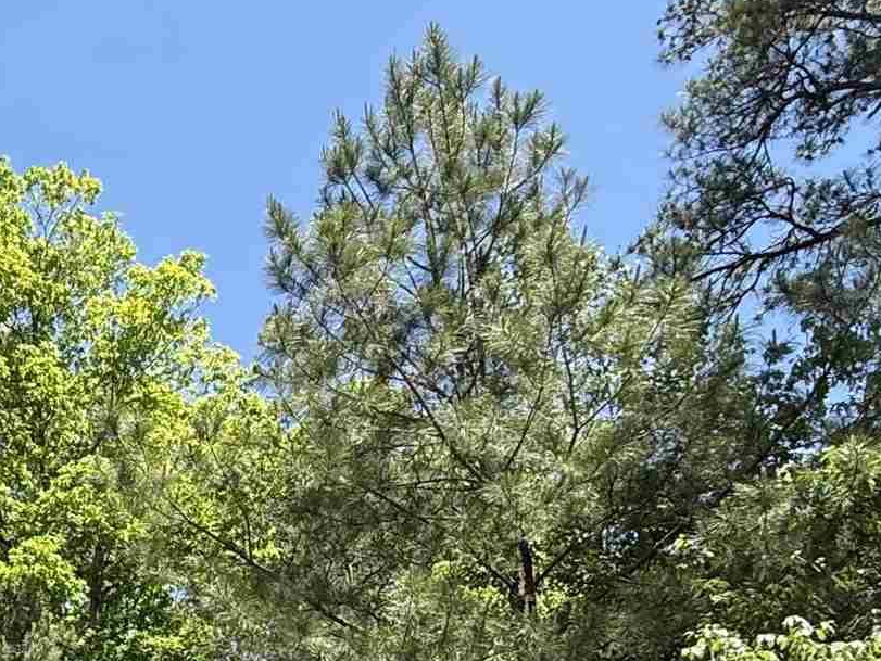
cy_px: 879
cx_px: -73
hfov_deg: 32.2
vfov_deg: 23.9
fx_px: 1349
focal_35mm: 53
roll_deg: -1.1
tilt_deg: +19.1
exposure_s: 1/494
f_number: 2.2
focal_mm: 2.22
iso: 50
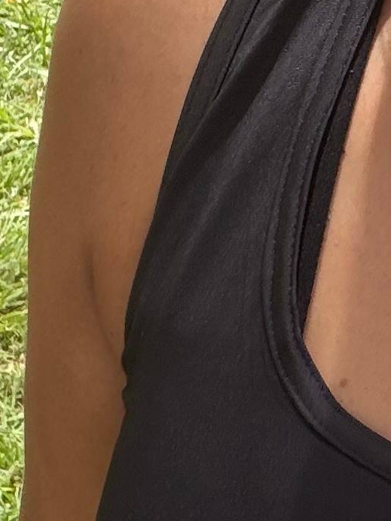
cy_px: -4
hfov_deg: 10.5
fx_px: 2016
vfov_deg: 14.5
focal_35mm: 134
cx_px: 682
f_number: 1.9
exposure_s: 1/567
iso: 40
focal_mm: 2.71
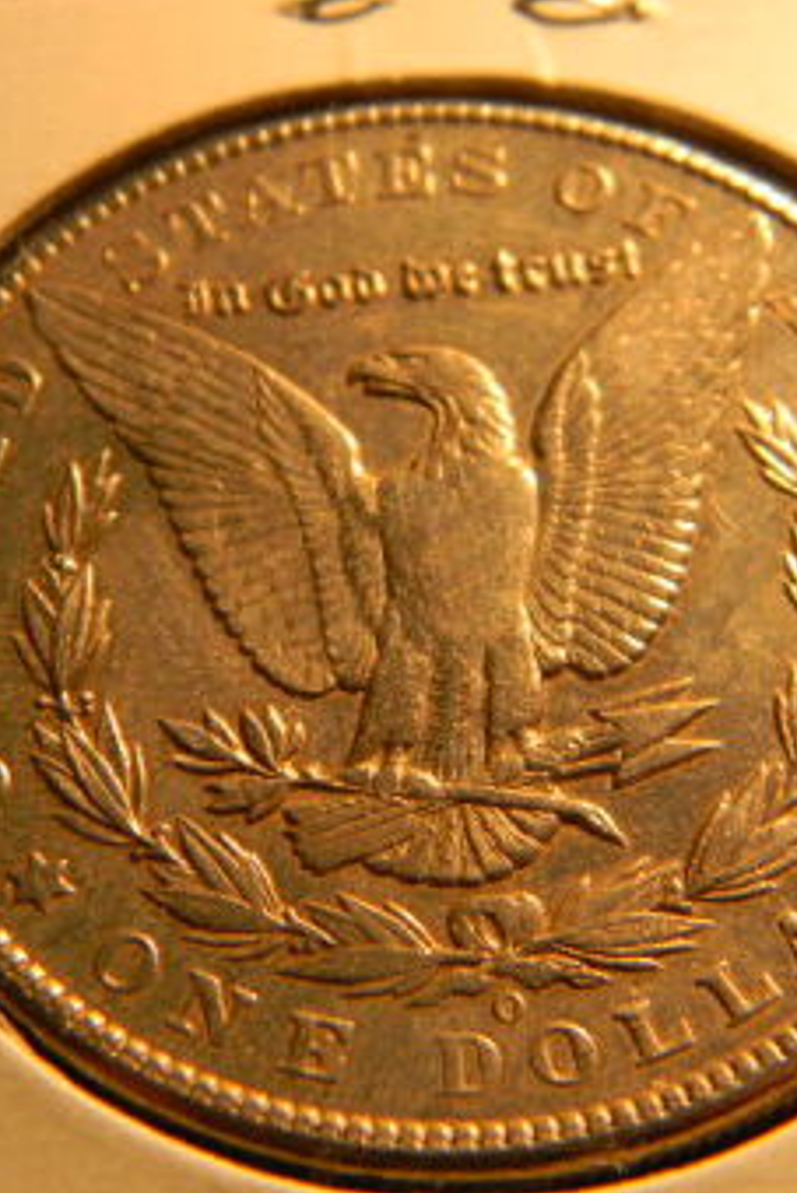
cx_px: 430
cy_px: 593
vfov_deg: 21.7
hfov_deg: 14.6
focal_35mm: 94
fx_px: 3118
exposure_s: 1/51.6
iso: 80
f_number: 4.3
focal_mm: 12.2
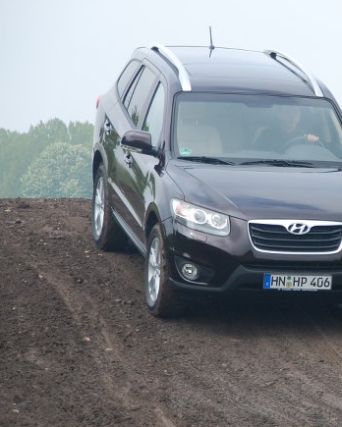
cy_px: 252
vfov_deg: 6.5
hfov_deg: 5.2
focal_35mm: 298
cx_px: 493
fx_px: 3770
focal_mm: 90
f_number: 5.6
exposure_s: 1/500
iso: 250
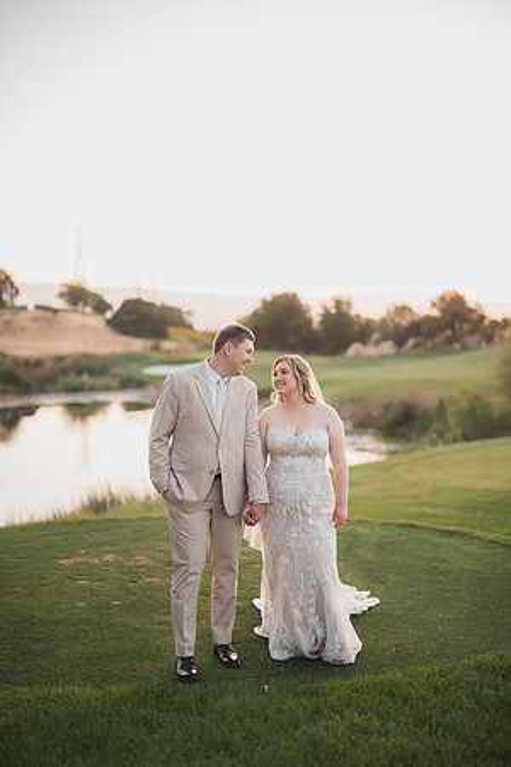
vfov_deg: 39.6
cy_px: 384
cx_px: 256
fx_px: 1065
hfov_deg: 27.0
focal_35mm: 50
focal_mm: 50
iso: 640
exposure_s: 1/800
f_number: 1.2
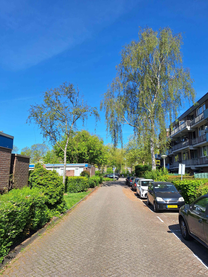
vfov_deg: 73.9
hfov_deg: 58.9
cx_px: 104
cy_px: 138
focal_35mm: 23
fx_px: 184
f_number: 1.8
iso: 40
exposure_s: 1/2370
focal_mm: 5.54
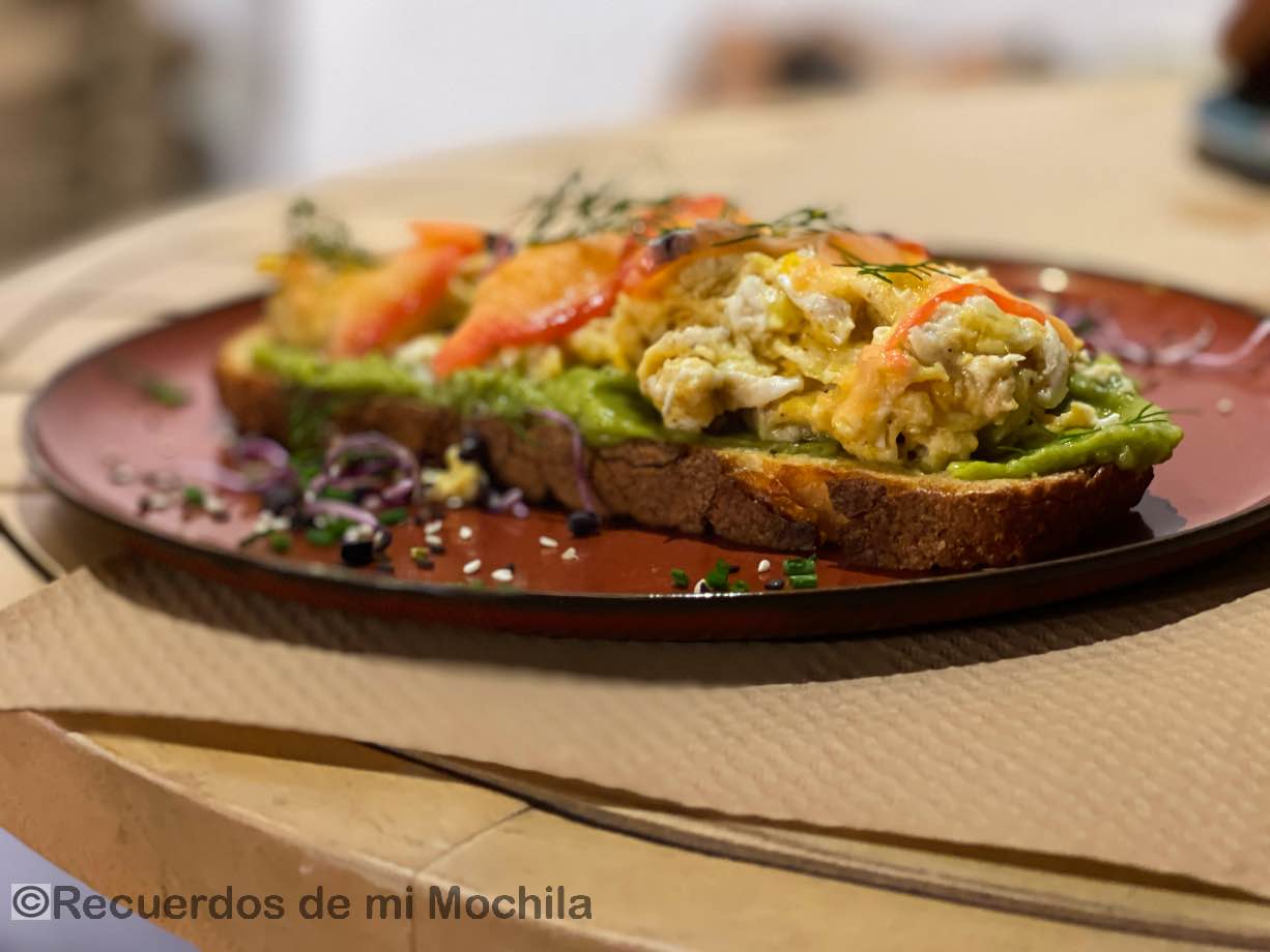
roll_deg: +1.4
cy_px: 476
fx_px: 2349
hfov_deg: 30.3
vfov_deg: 22.9
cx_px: 635
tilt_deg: -17.3
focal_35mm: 64
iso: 400
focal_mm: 7.5
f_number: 2.2
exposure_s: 1/14
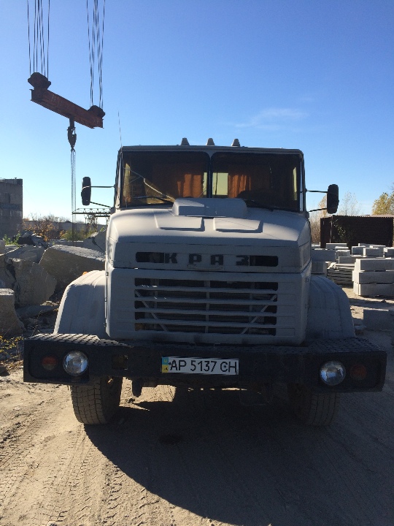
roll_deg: -0.1
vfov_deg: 61.7
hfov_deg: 48.2
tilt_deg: -3.1
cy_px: 263
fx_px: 440
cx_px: 197
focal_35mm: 29
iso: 32
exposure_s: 1/1786
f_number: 2.2
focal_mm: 4.15
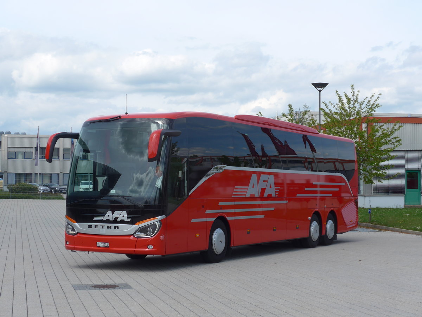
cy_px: 158
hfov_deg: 29.4
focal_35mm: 66
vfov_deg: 22.3
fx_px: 805
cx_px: 211
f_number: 3.9
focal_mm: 13.4
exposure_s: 1/800
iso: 80
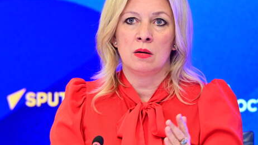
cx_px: 146
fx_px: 2402
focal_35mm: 351
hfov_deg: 6.1
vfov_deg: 3.5
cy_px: 73
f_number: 5.6
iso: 4000
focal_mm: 250
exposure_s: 1/125
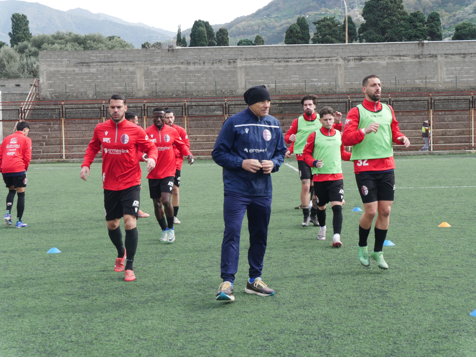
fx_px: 880
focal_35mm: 64
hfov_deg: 30.3
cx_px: 238
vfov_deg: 22.9
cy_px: 178
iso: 200
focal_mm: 32
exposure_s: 1/200
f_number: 6.3
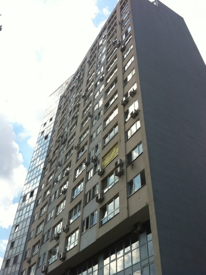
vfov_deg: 52.7
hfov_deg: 40.6
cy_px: 138
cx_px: 103
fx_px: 278
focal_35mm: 35
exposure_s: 1/1117
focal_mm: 3.85
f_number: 2.8
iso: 80
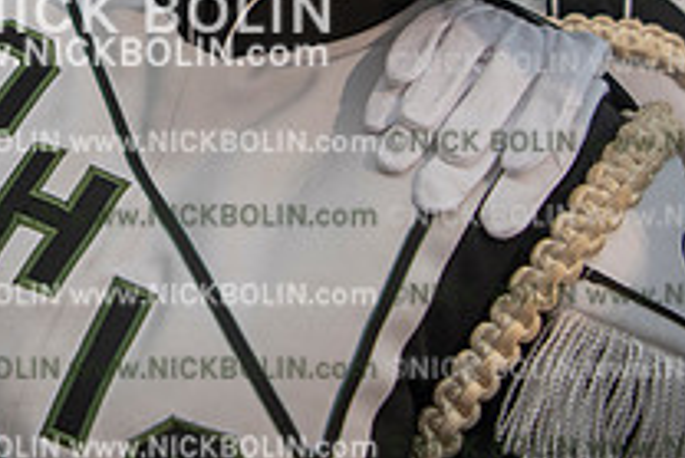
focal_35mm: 67
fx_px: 1276
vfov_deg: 19.2
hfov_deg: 29.3
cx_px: 122
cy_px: -87
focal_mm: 24
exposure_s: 1/125
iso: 800
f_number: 3.2
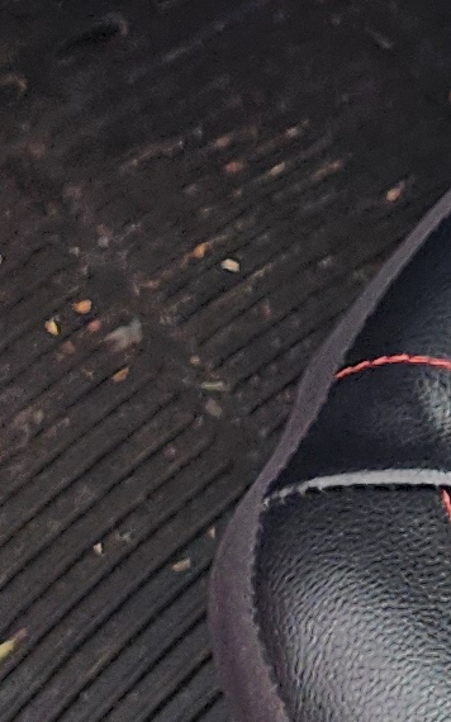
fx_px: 3365
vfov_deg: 10.6
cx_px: 1025
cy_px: -978
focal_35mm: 171
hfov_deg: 7.3
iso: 80
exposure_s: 1/180
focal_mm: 6.4
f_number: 1.8
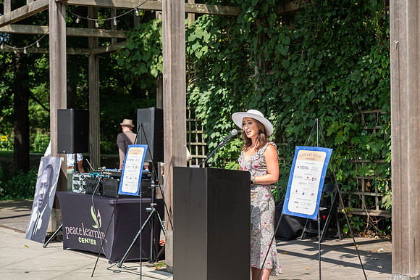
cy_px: 140
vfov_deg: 19.4
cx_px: 210
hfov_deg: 28.9
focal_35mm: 70
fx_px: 816
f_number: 5
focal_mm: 70
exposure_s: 1/320
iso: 100
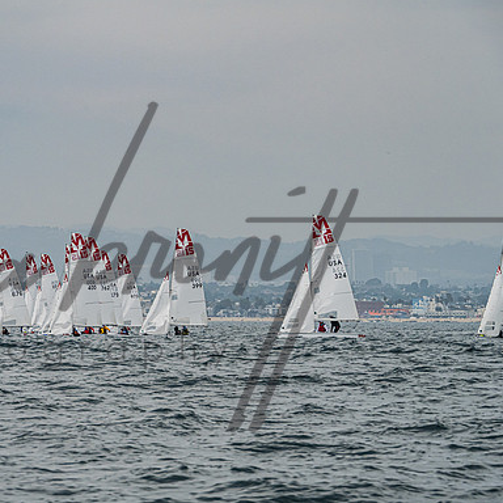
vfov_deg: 8.0
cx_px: 145
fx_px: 3617
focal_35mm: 220
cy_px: 284
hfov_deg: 7.9
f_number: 7.1
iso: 500
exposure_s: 1/4000
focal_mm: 140
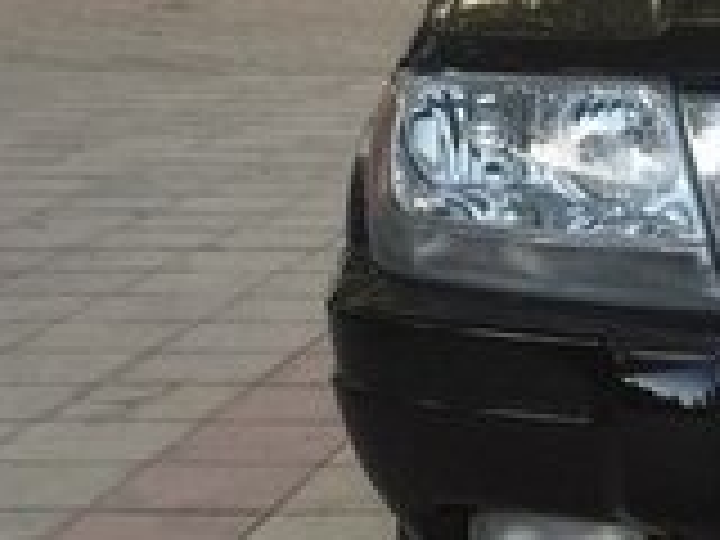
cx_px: 1215
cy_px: 394
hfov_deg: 14.7
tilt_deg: -11.6
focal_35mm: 120
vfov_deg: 12.3
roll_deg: -0.1
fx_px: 2496
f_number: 2.2
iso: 32
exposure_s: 1/247
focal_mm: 4.15
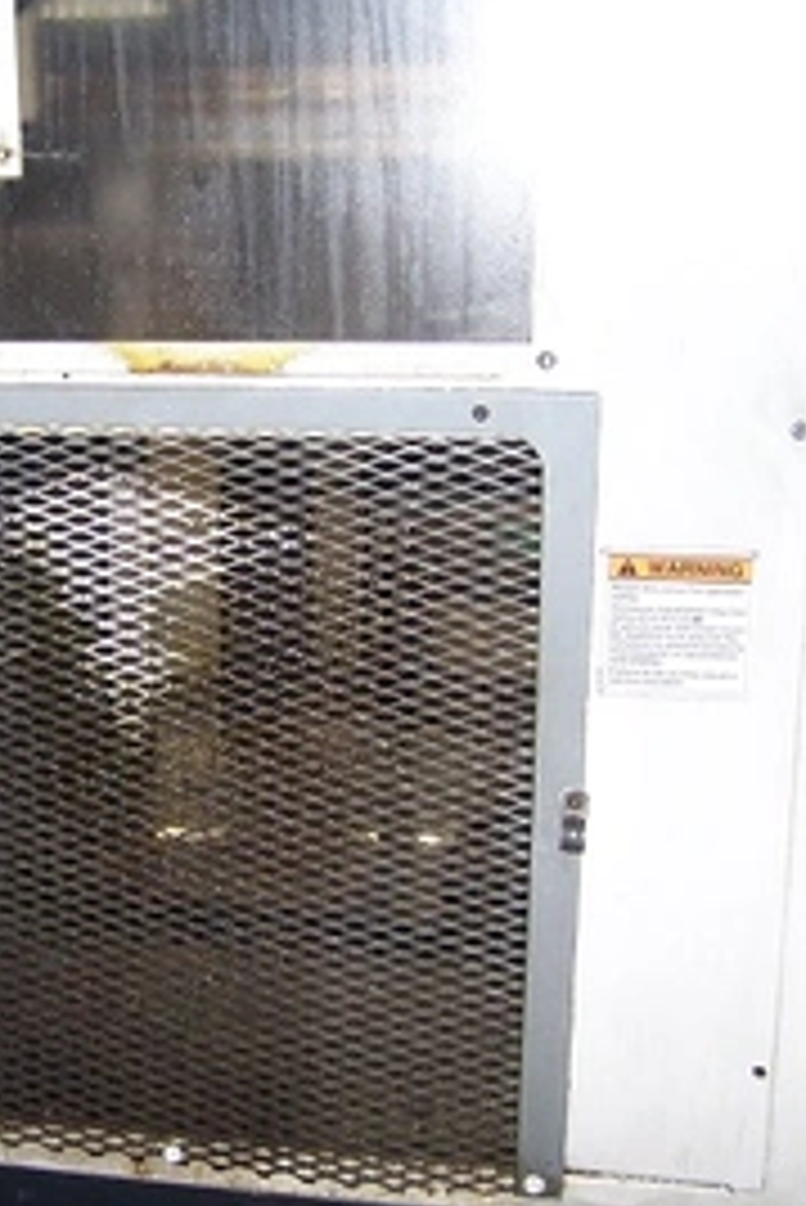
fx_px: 1979
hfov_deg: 22.6
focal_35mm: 59
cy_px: 598
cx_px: 126
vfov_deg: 33.9
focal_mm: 6.3
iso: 140
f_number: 2.8
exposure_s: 1/60
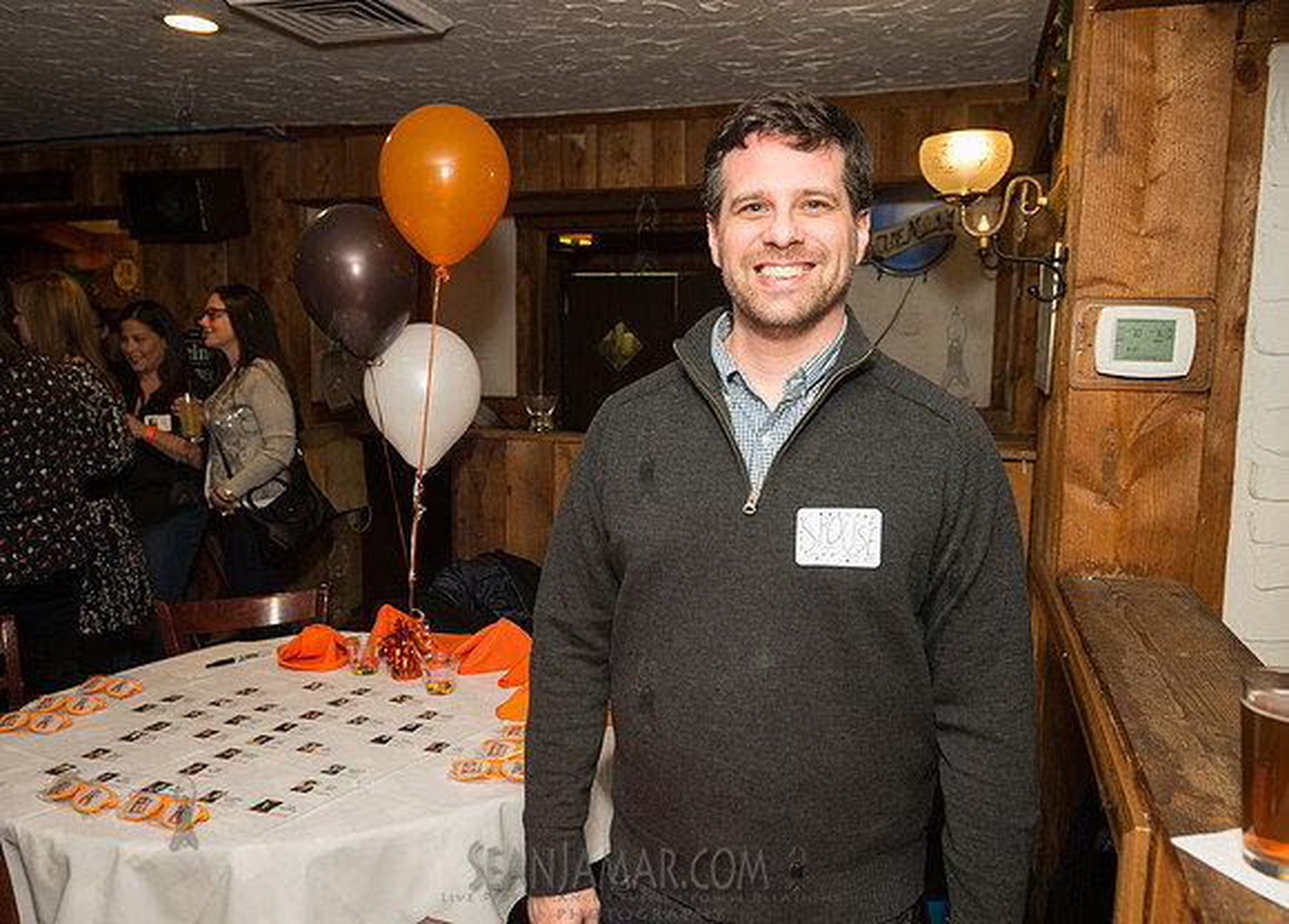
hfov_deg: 62.4
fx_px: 1063
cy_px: 486
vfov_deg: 47.0
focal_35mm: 29
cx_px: 641
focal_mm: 24
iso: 1000
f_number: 4
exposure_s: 1/320
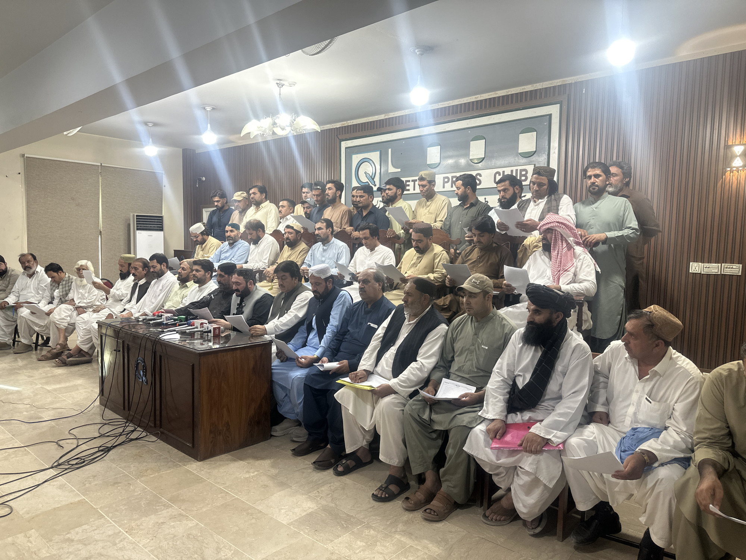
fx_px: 517
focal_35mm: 24
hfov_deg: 71.6
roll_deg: -2.0
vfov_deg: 56.8
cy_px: 280
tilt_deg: -4.6
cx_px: 373
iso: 160
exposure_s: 1/100
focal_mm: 6.86
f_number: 1.78
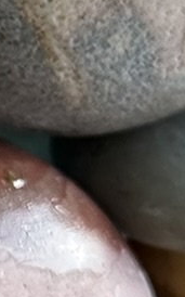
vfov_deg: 5.5
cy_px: -54
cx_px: -419
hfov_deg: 3.4
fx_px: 3069
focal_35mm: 380
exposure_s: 1/413
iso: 100
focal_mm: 6.76
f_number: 1.78
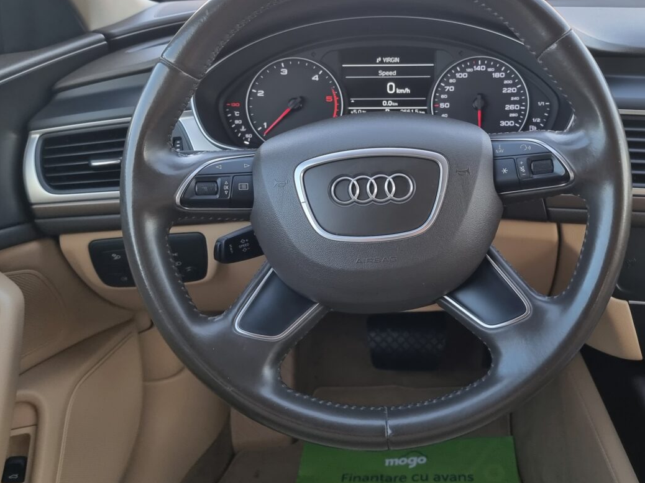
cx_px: 387
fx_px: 689
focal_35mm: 37
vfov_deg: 38.1
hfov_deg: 49.8
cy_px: 154
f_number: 1.8
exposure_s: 1/100
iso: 80
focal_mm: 6.7
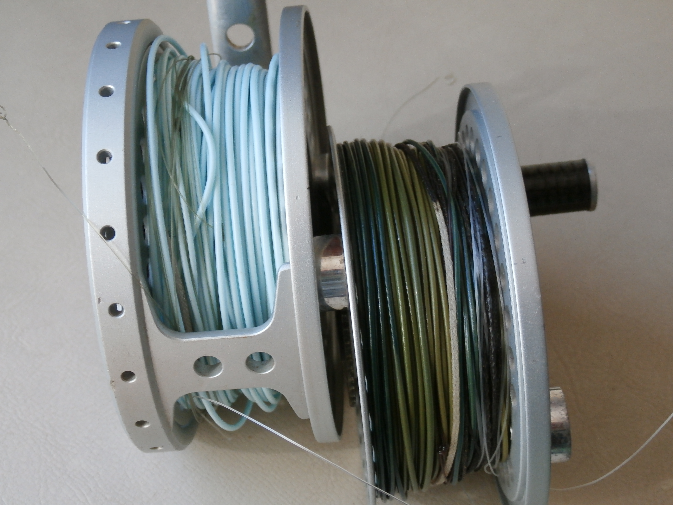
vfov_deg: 21.9
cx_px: 336
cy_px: 252
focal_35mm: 67
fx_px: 1303
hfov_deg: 29.0
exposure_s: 1/60
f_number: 4.3
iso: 200
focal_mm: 11.86
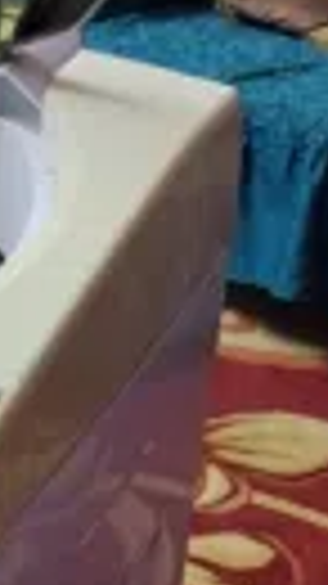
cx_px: -220
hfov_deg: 11.7
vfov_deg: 22.0
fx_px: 1502
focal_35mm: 97
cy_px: 328
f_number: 1.8
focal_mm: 4.22
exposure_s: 1/33
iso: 400
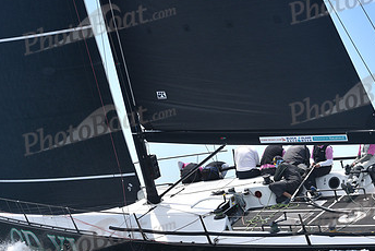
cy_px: 169
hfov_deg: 17.3
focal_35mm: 118
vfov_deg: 11.6
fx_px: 1230
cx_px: 233
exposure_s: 1/800
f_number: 7.1
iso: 250
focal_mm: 70
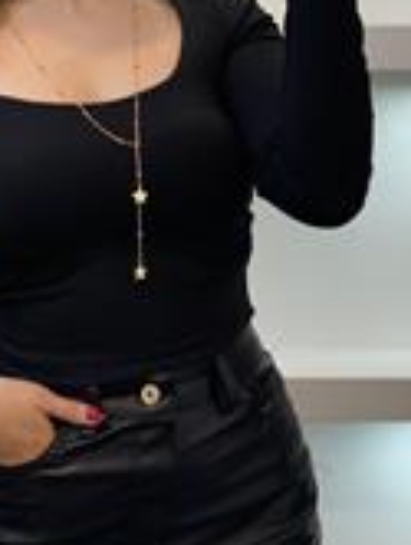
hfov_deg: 11.5
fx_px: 2037
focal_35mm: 129
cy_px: 192
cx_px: 112
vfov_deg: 15.2
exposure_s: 1/100
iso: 80
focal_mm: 6
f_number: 2
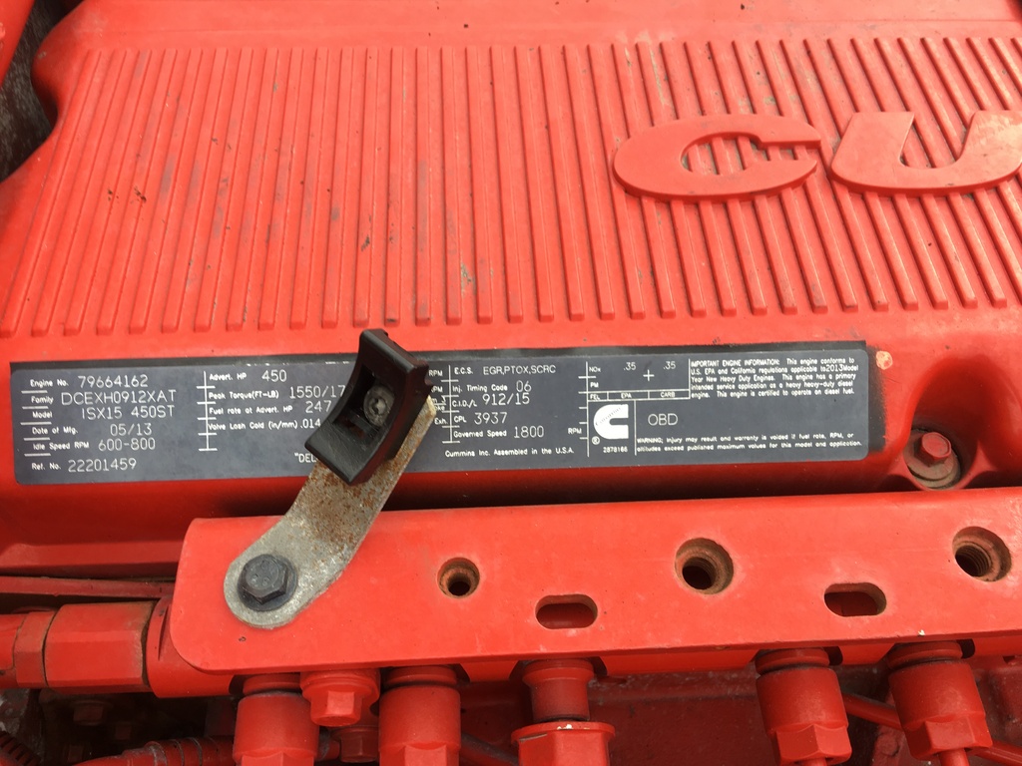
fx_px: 856
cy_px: 383
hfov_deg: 61.7
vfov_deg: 48.2
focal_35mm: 29
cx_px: 511
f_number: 2.2
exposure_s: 1/159
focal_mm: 4.15
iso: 25
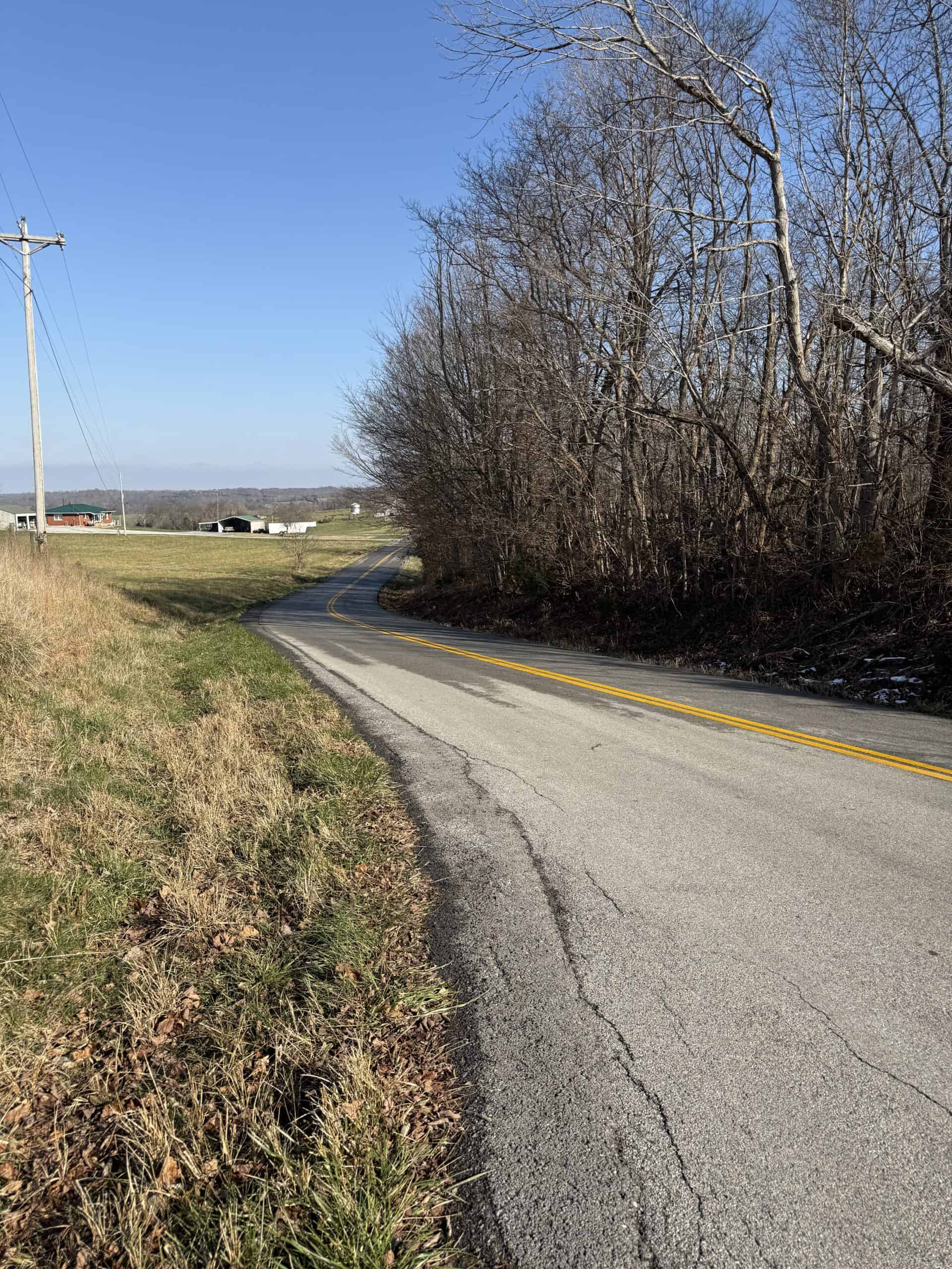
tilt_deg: -8.8
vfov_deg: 71.6
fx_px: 880
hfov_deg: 56.8
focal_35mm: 24
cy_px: 634
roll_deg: +0.7
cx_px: 476
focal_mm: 6.76
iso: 80
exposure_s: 1/3759
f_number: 1.78
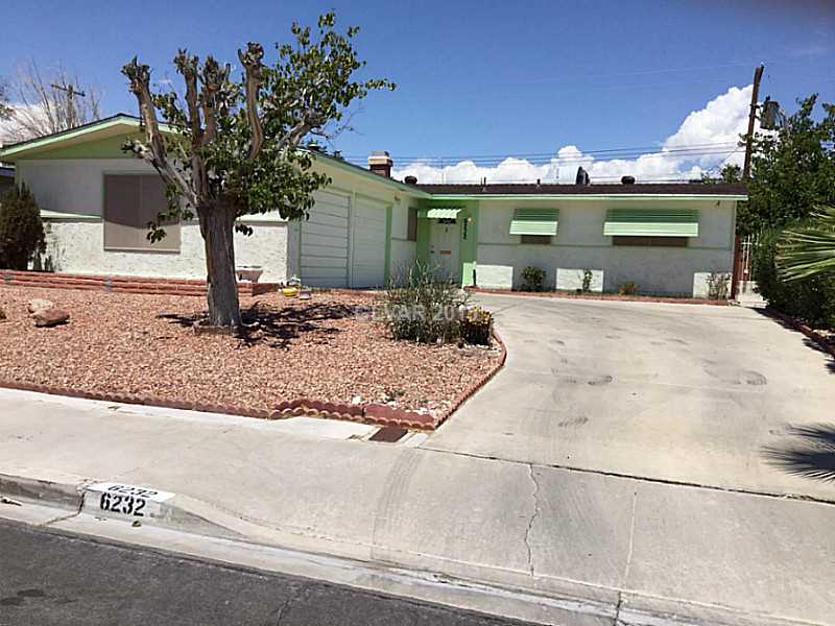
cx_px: 418
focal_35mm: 31
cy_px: 313
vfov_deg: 45.4
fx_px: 748
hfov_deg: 58.4
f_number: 2.4
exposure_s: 1/2203
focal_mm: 3.3
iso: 25
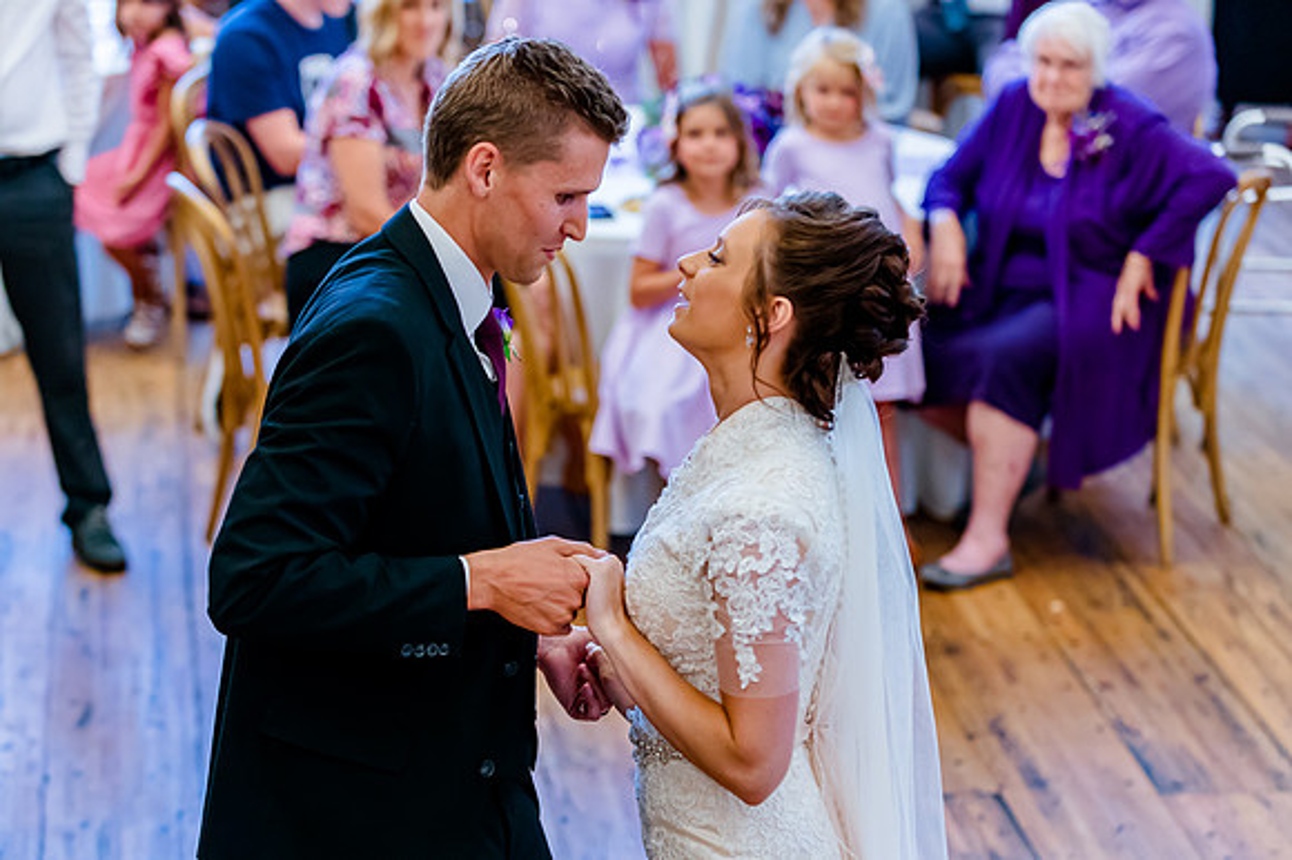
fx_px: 4165
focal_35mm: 116
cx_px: 645
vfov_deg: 11.8
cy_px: 485
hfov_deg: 17.6
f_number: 2.8
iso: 2000
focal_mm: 98
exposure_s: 1/500
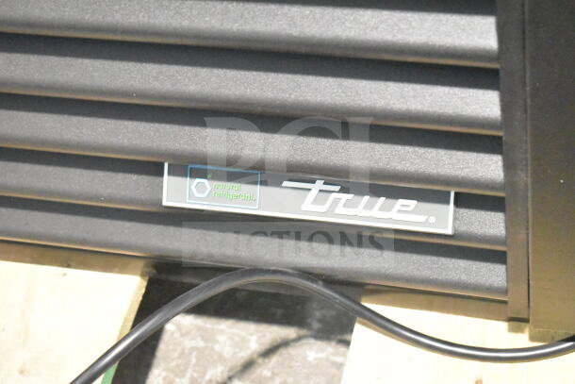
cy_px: 192
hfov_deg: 24.6
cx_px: 288
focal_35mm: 82
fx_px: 1318
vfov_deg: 16.6
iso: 25600
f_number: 5.6
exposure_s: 1/100
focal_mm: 55
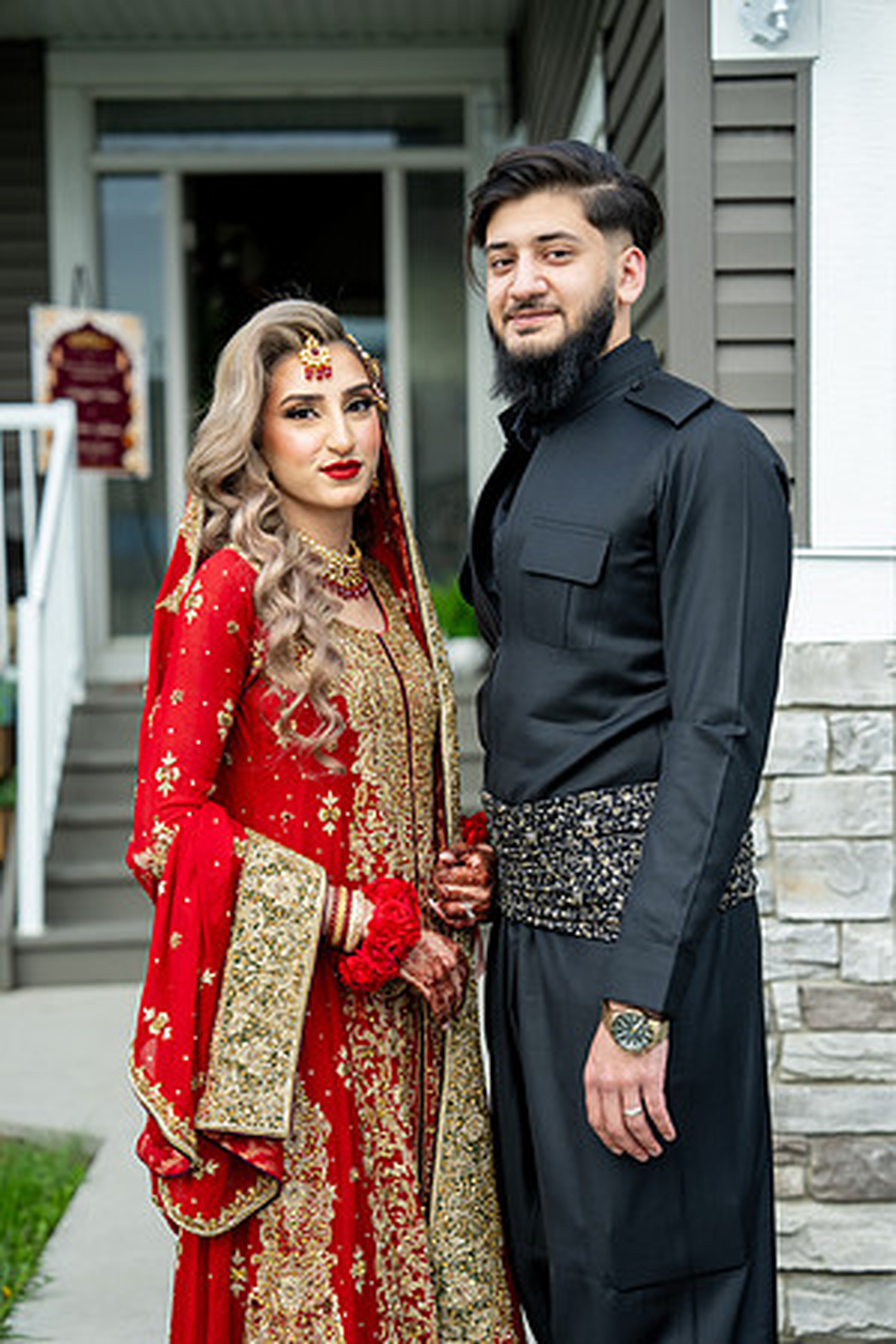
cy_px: 672
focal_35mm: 70
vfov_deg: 28.8
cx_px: 448
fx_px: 2613
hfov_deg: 19.5
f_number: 2.8
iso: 125
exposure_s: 1/200
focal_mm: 70
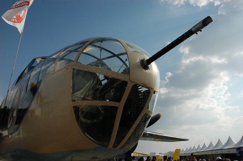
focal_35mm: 27
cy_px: 80
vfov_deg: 47.9
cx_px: 122
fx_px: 182
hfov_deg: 67.4
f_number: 13
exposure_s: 1/500
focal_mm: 18
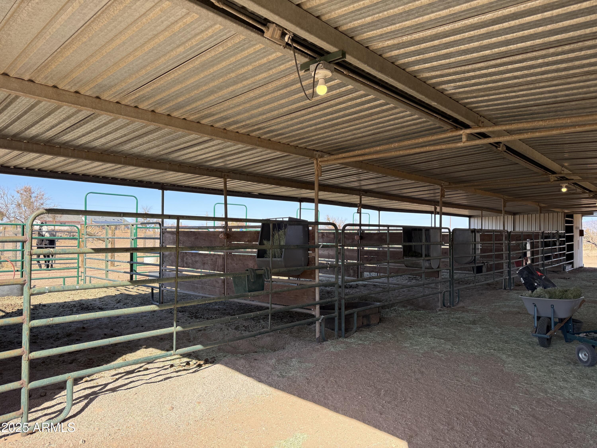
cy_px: 224
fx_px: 414
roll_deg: -0.8
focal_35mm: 24
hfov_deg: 71.6
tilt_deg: +0.9
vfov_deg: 56.8
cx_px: 298
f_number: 1.78
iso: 100
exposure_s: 1/1522
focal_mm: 6.76
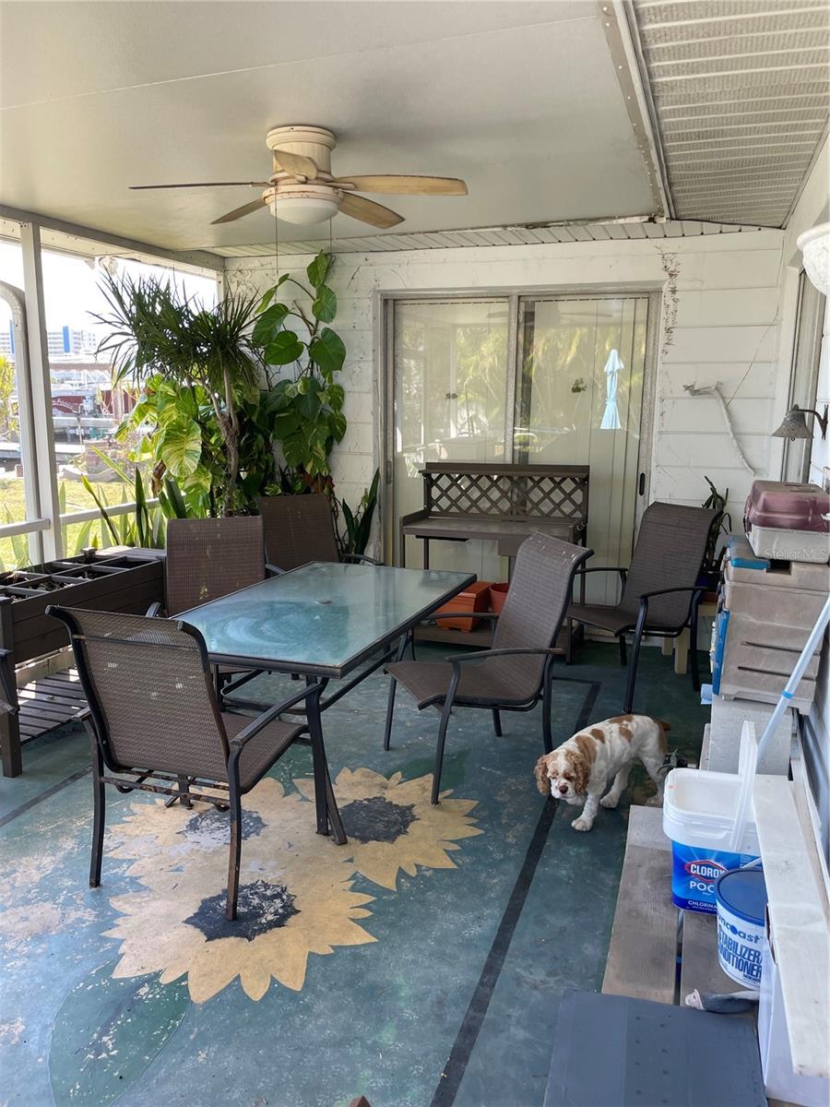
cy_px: 554
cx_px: 415
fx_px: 831
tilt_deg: -8.9
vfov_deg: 67.3
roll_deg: -0.3
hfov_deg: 53.1
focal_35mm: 26
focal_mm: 4.2
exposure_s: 1/121
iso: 40
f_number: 1.6
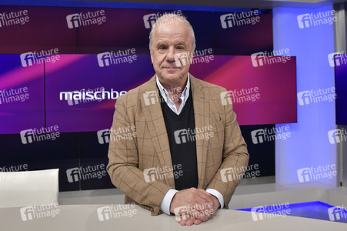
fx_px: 231
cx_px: 174
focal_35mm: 24
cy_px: 116
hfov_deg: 73.8
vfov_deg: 53.1
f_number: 5.6
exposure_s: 1/200
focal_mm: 24
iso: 2500
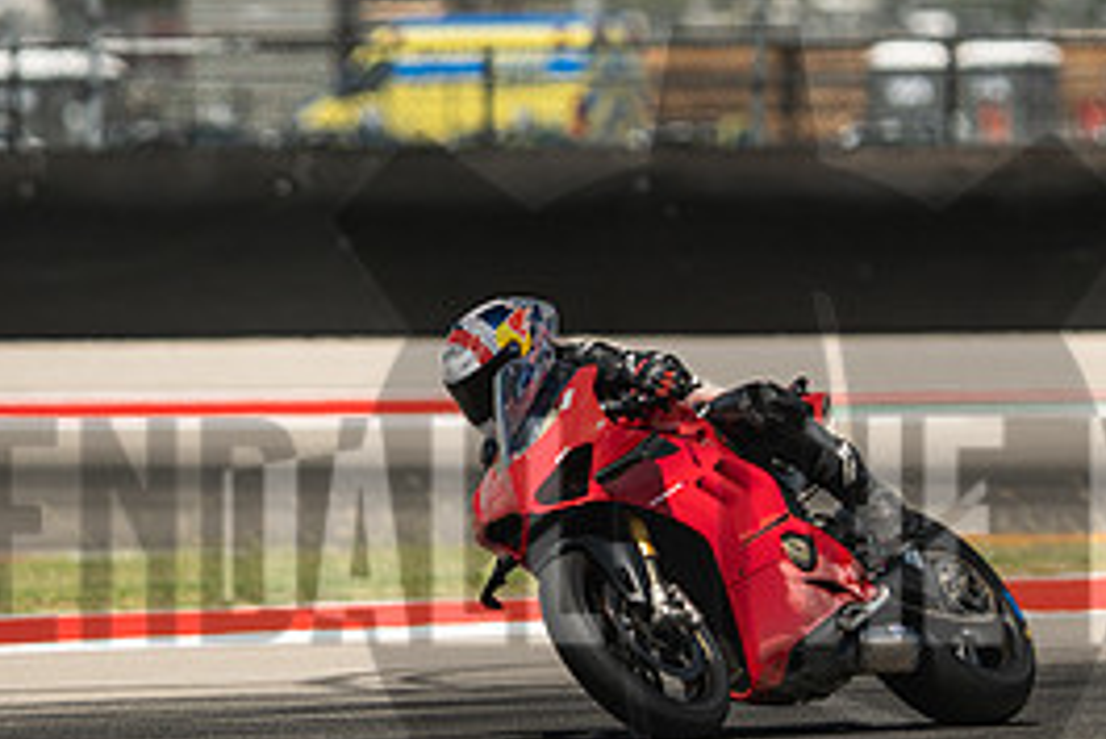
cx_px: 735
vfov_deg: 2.1
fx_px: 20164
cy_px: 537
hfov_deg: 3.1
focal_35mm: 656
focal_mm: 200
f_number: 2.5
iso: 160
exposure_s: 1/2000
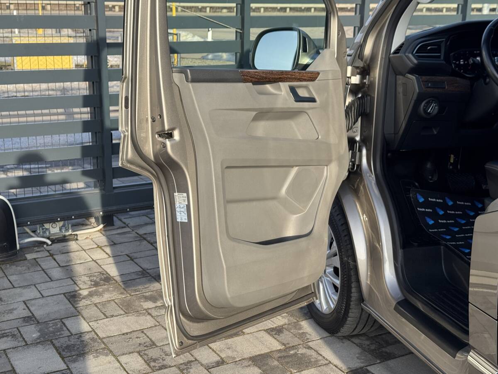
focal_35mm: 48
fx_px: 691
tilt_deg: -15.3
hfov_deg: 39.7
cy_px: 187
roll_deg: -0.6
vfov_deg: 30.3
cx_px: 249
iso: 64
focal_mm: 6.76
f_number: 1.78
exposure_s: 1/1395
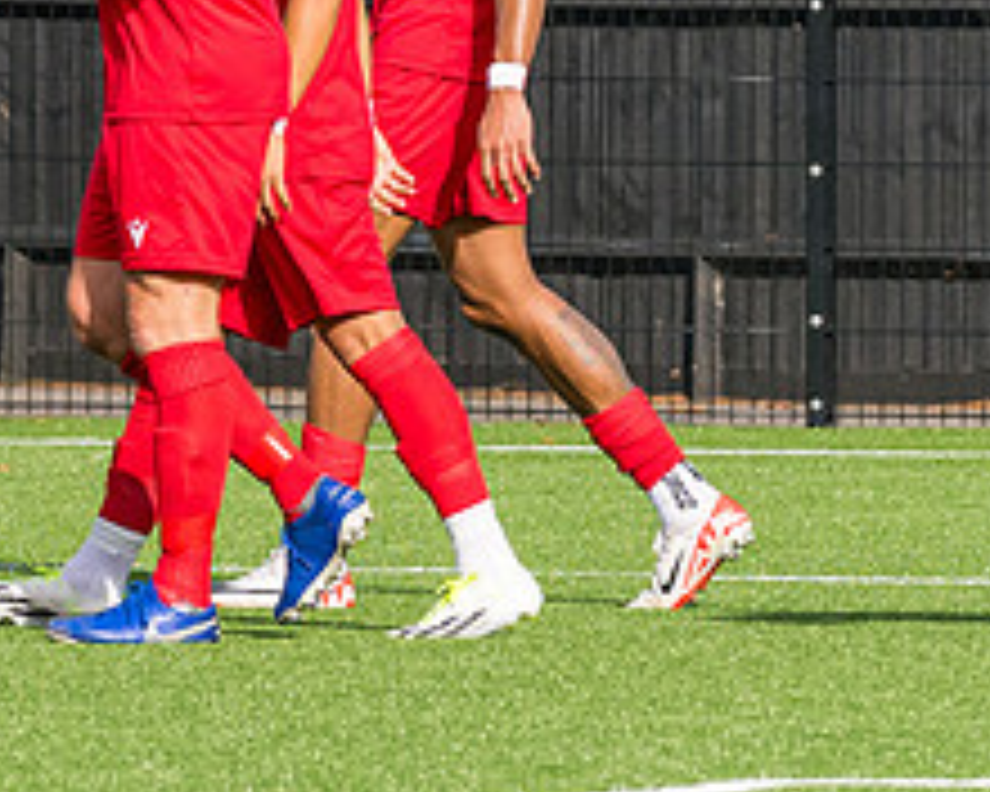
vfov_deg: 1.9
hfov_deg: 2.3
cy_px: -165
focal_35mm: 834
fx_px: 24436
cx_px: -246
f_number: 5
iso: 400
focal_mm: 135
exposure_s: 1/2500
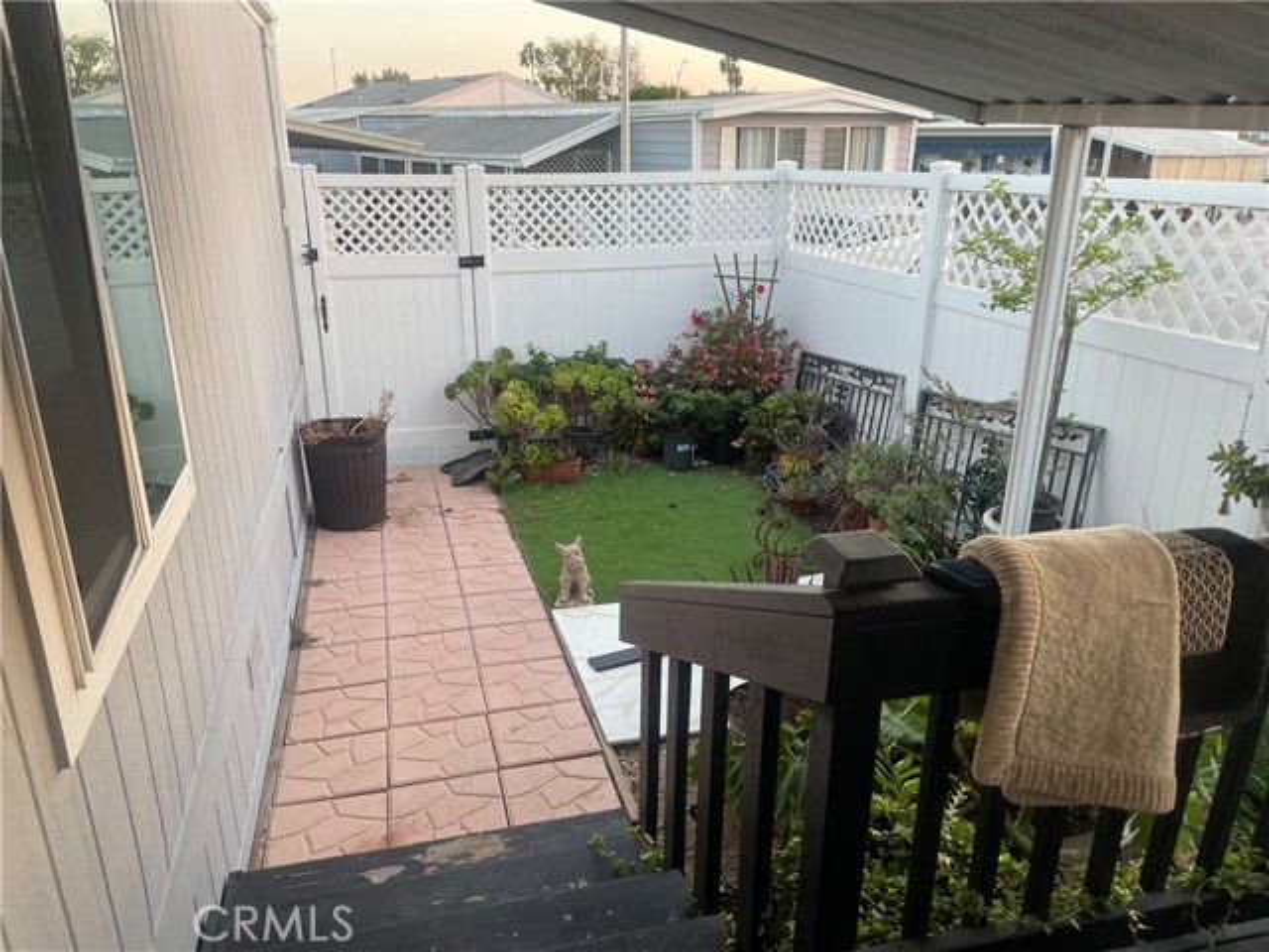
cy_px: 476
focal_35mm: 26
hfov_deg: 67.3
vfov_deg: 53.1
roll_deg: -0.1
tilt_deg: -18.8
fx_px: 953
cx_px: 634
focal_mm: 4.2
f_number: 1.6
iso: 50
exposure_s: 1/121
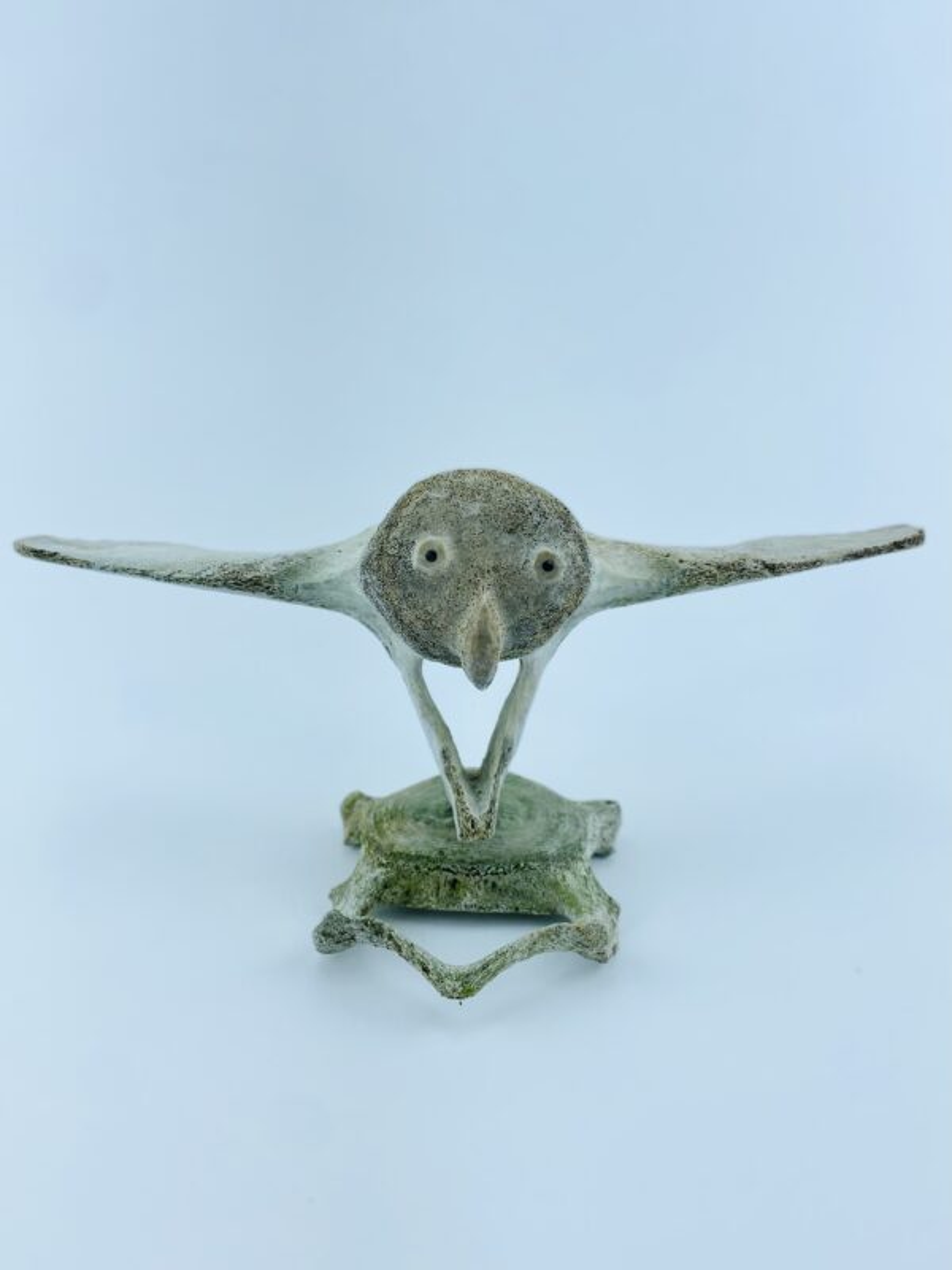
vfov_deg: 67.3
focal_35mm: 26
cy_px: 635
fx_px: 953
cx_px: 476
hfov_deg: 53.1
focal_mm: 4.25
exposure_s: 1/965
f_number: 1.8
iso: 32
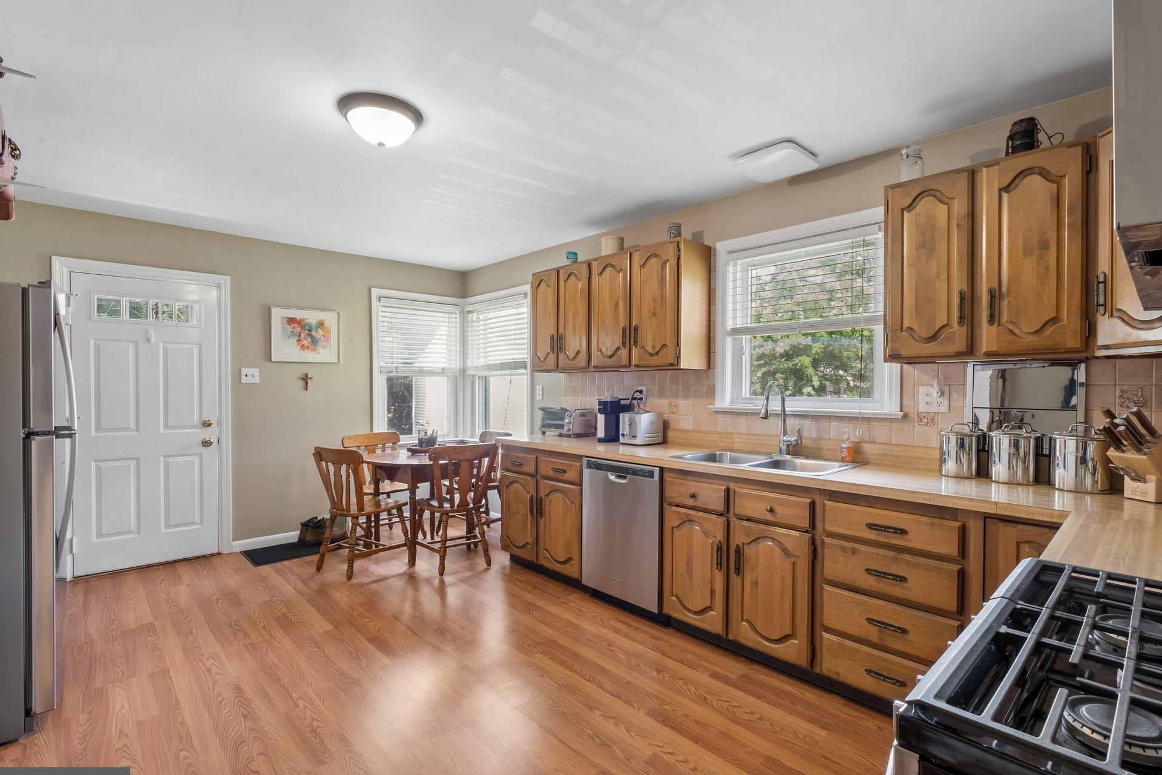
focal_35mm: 16
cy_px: 398
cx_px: 615
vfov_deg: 73.7
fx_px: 516
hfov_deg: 96.6
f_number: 8
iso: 250
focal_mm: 10
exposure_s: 1/3.33
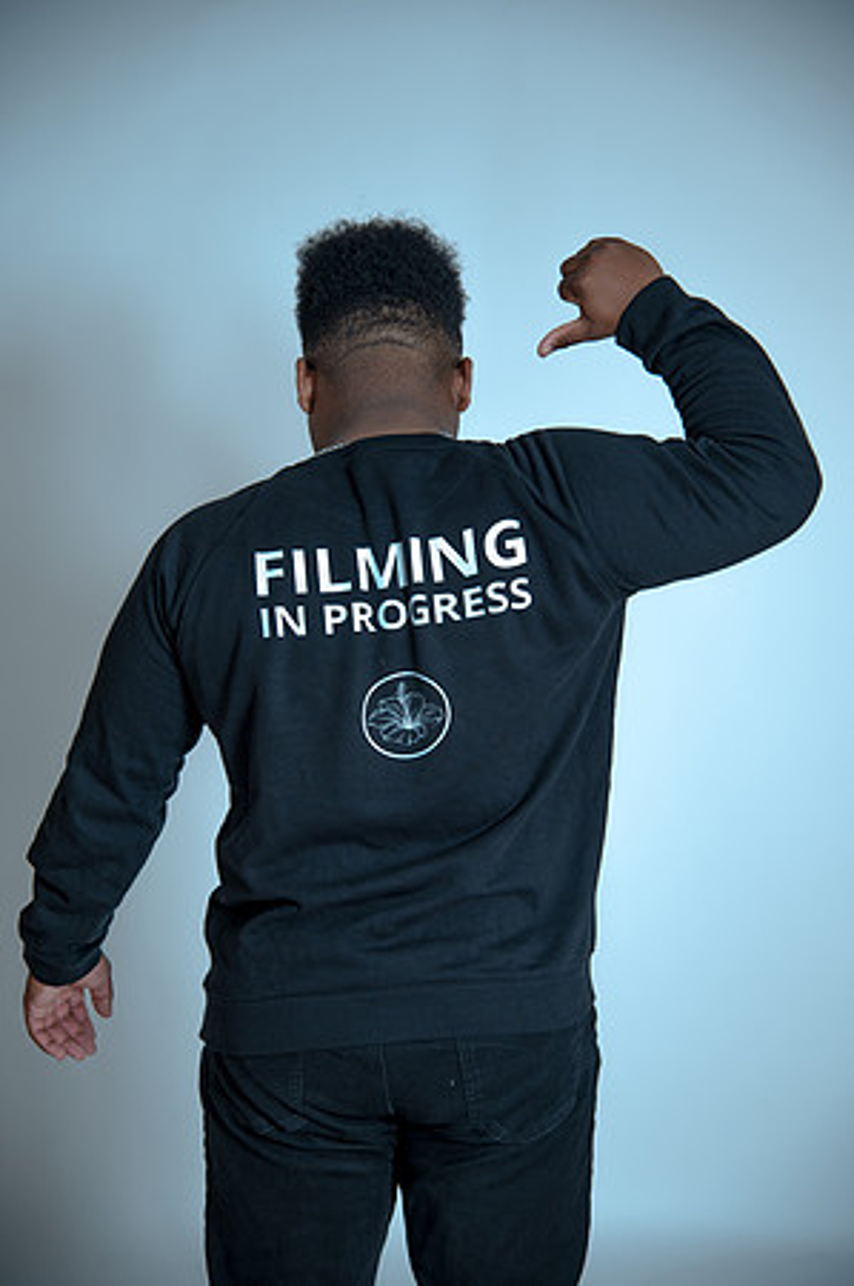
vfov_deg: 31.0
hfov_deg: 20.9
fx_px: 2318
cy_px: 643
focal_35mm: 65
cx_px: 427
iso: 320
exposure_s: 1/125
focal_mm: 65
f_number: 4
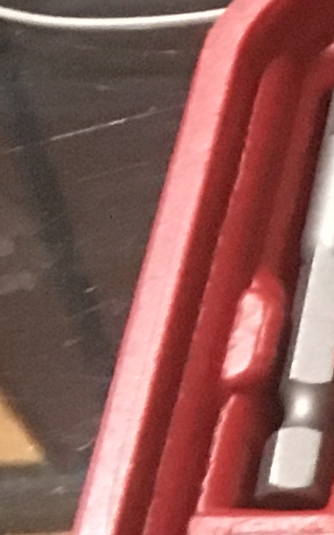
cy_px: 863
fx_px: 2956
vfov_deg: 9.9
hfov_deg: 5.2
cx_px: 1633
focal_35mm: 203
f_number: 2.2
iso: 200
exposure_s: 1/15
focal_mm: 4.15
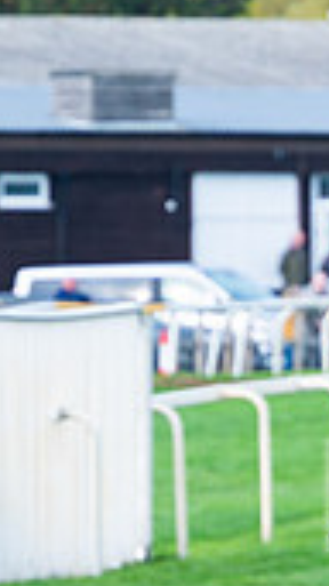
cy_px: 463
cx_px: 671
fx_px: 10577
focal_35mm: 681
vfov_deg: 3.2
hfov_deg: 1.8
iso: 500
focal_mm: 170
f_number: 4
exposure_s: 1/1000
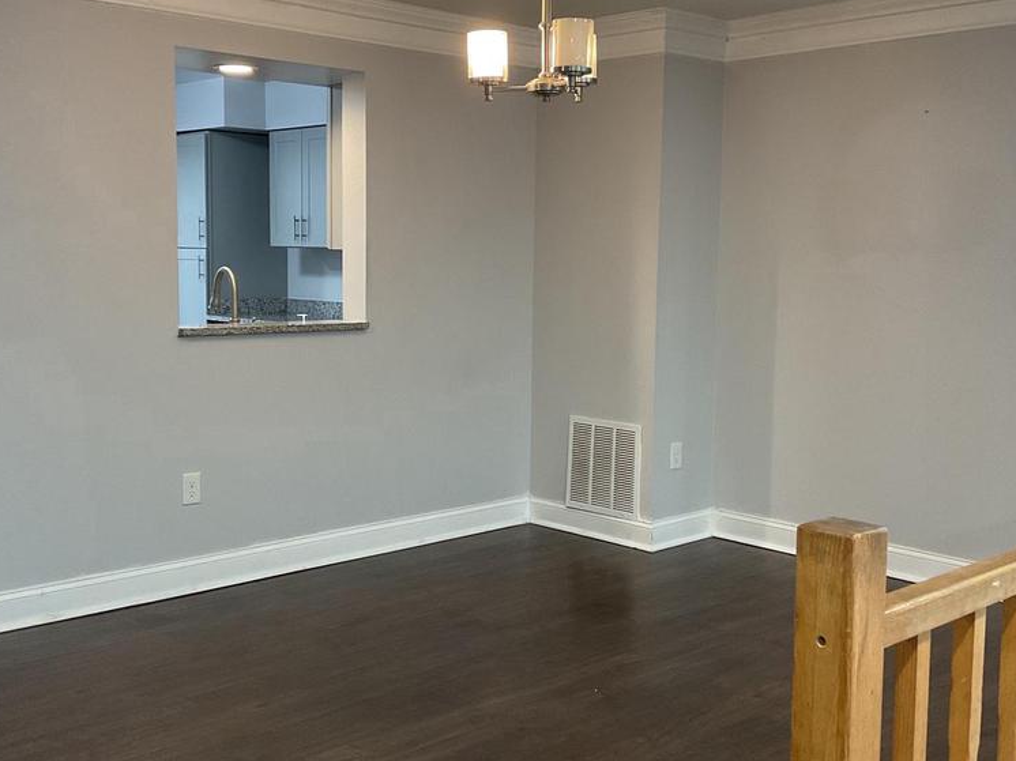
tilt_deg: -5.1
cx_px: 489
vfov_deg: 34.3
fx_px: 1232
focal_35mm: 42
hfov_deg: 44.8
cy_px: 365
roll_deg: +0.1
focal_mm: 3
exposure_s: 1/60
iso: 160
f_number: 1.8
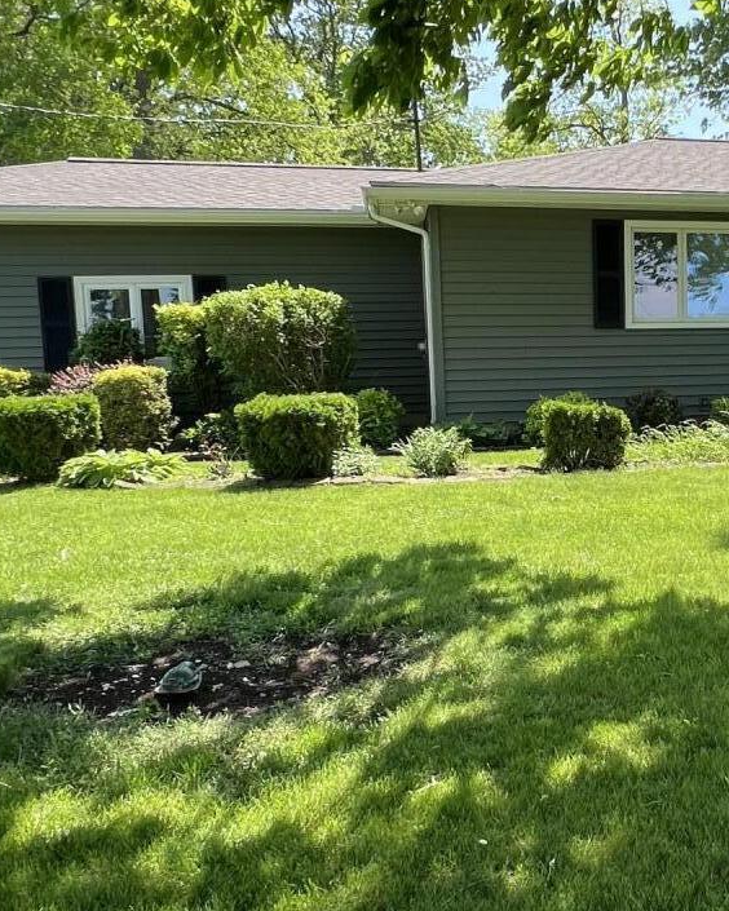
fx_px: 971
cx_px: 707
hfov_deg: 37.4
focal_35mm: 36
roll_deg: +0.3
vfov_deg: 50.3
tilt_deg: -6.5
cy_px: 447
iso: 32
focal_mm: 1.57
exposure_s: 1/362
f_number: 1.8
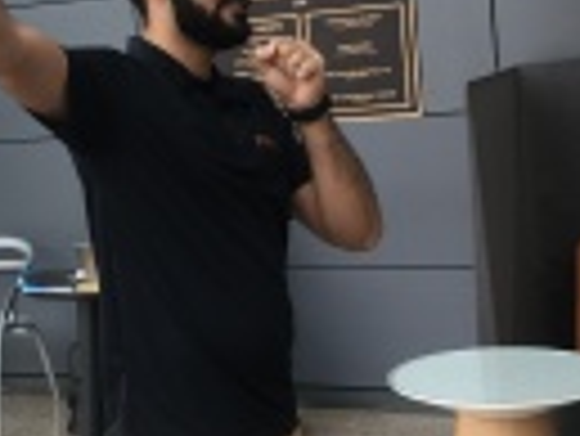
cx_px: 90
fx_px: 1375
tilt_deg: -6.5
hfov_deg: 23.4
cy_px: 198
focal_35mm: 82
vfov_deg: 18.0
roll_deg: +7.4
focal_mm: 4.15
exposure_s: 1/120
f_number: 2.2
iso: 32
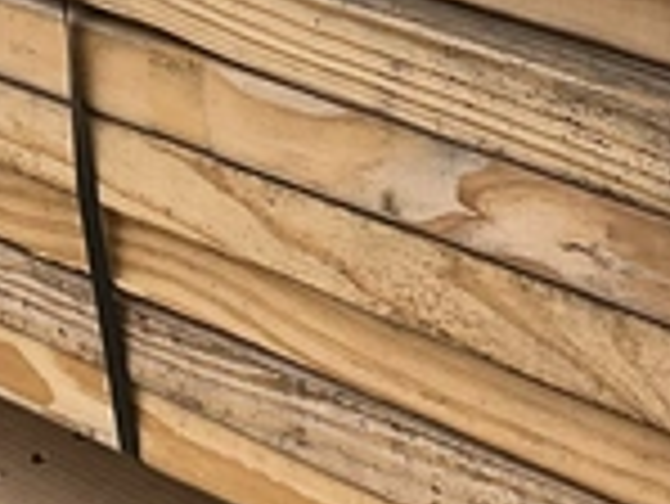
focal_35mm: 146
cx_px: 414
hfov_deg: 13.5
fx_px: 2828
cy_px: -173
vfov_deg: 10.0
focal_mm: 3
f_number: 1.8
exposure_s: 1/1342
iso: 25
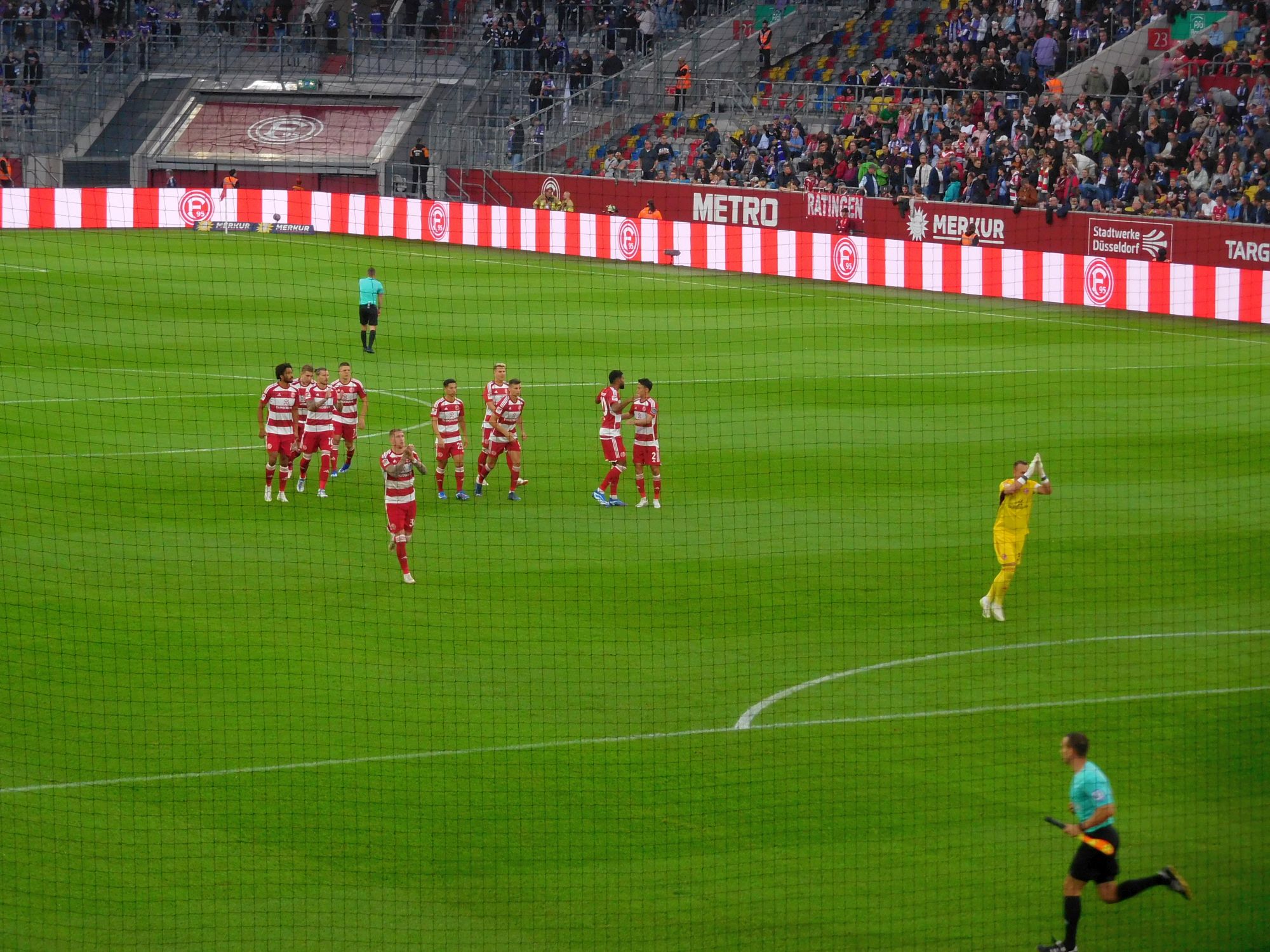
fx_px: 4586
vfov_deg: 11.9
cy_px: 476
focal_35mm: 125
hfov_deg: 15.8
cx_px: 635
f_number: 5
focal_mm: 22.3
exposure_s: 1/160
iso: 400
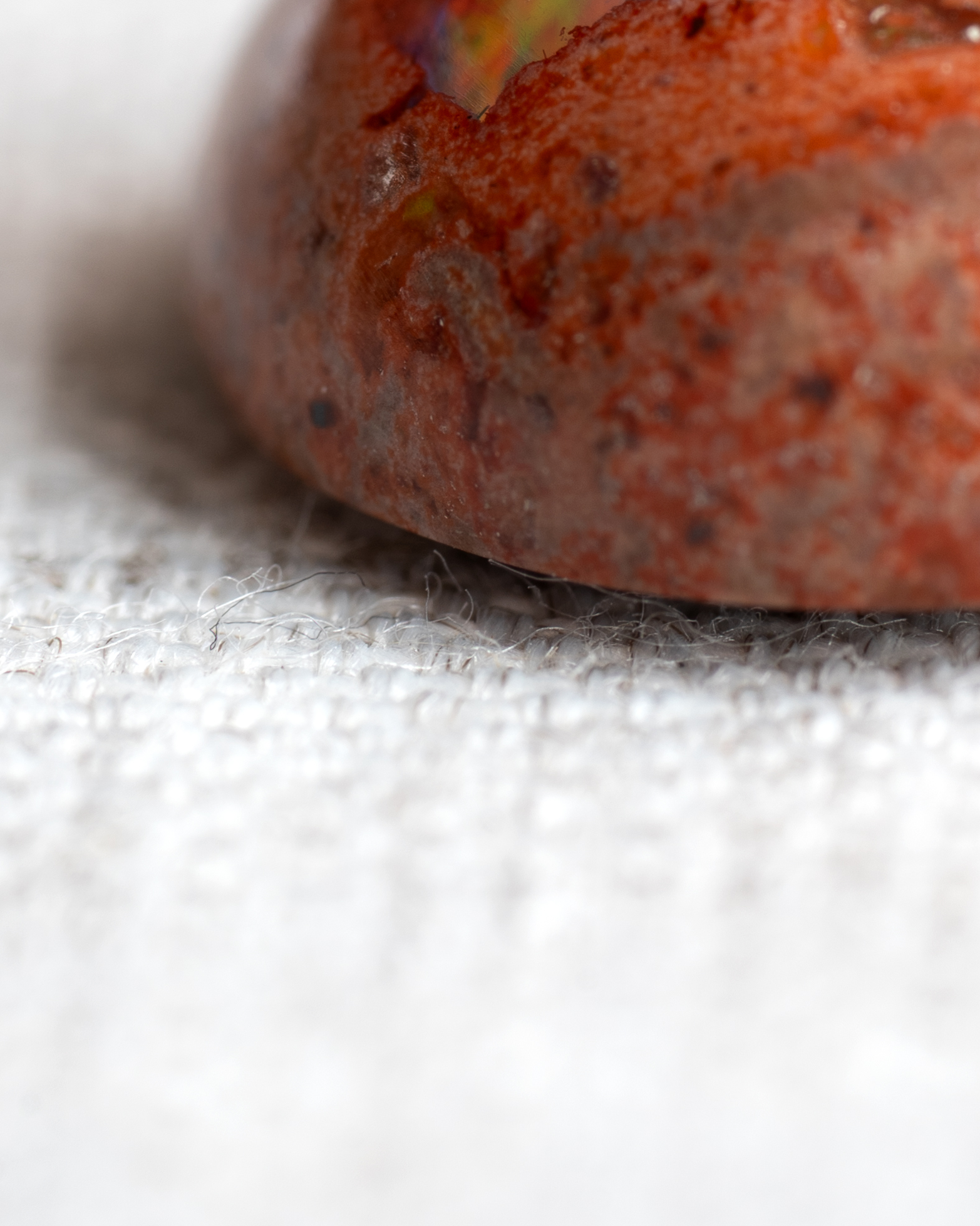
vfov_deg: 7.4
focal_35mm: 259
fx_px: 9392
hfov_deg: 6.0
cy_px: 54
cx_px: 810
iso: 100
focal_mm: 90
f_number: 7.1
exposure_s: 1/6
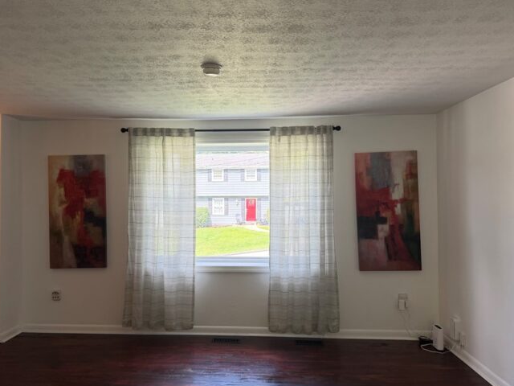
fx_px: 445
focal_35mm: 30
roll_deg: +0.2
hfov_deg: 59.8
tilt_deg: +0.5
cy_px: 188
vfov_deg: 46.8
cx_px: 231
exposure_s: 1/195
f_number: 1.78
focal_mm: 6.76
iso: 125
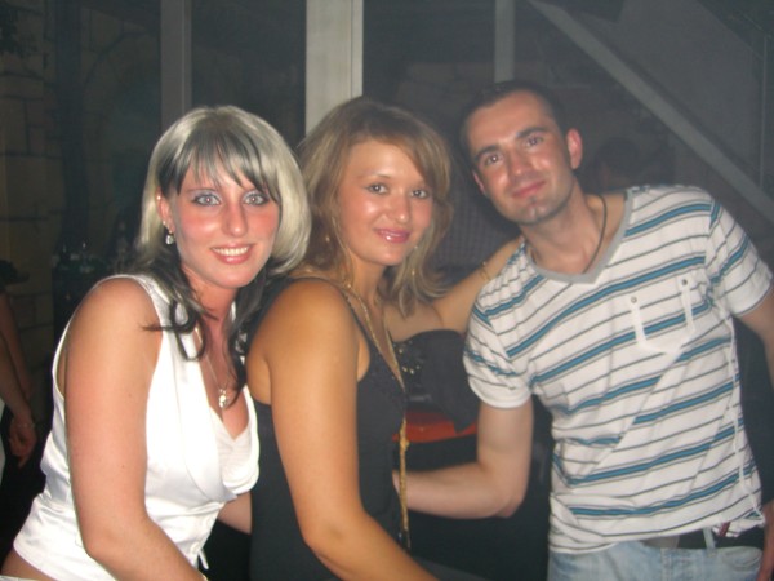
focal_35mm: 38
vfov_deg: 37.7
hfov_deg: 49.0
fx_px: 850
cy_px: 290
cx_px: 387
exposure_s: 1/60
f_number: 2.8
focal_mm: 7.9
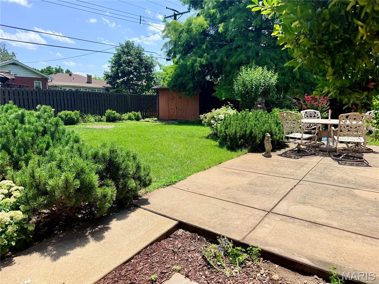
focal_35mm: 24
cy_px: 142
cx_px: 190
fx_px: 263
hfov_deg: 71.6
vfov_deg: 56.8
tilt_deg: -8.1
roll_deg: -0.8
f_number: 1.78
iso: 80
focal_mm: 6.76
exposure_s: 1/3759
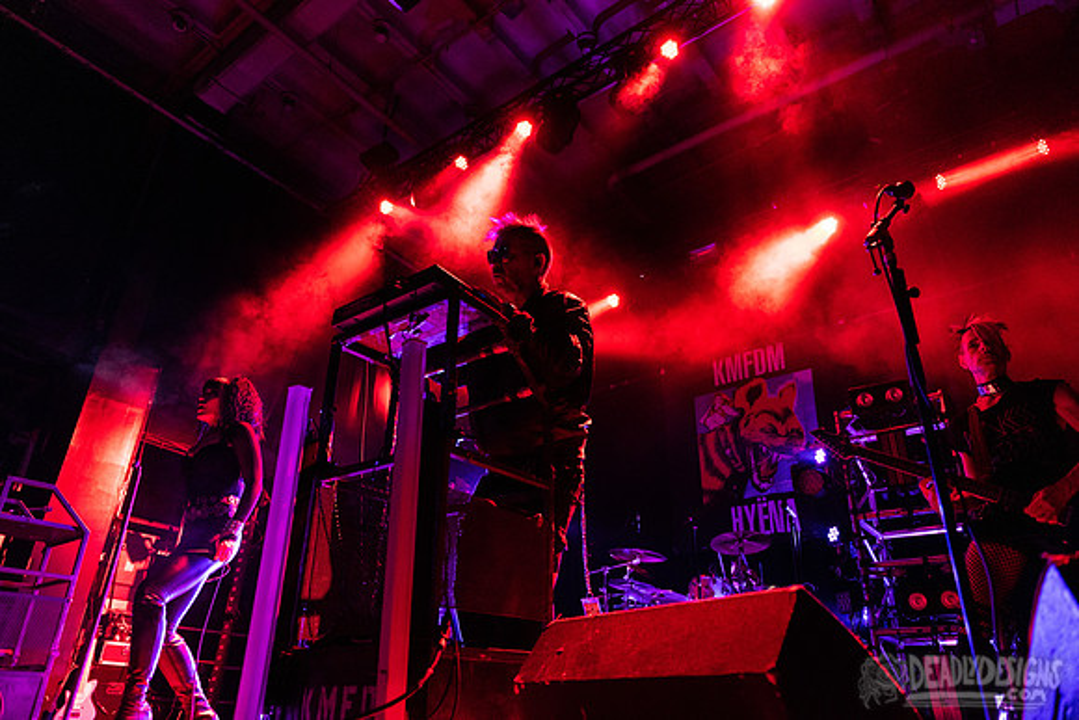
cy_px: 360
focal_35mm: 24
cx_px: 540
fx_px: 719
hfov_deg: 73.7
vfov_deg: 53.2
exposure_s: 1/250
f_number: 3.2
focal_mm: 24
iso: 3200
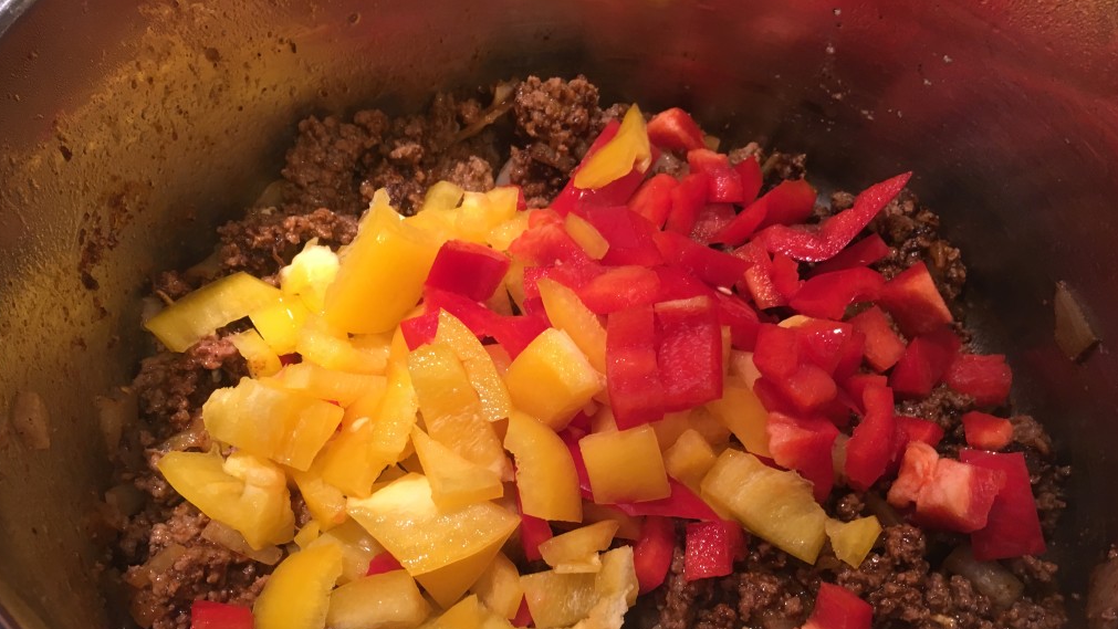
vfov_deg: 36.3
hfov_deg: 61.0
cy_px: 423
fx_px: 949
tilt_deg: -58.1
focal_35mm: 32
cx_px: 558
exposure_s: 1/30
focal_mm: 4.15
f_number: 2.2
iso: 80
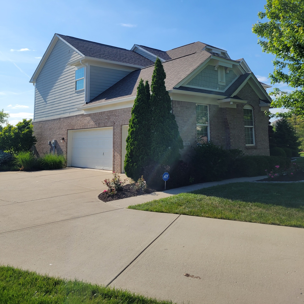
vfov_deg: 51.5
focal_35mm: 31
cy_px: 100
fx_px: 308
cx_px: 152
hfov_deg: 52.5
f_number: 1.8
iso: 40
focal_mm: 5.4
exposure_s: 1/2470
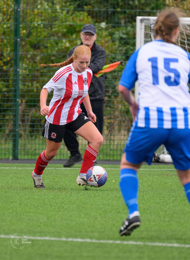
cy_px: 126
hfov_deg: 1.9
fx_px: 5720
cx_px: 72
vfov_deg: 2.6
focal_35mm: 769
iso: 2200
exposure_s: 1/1000
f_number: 5.6
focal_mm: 400
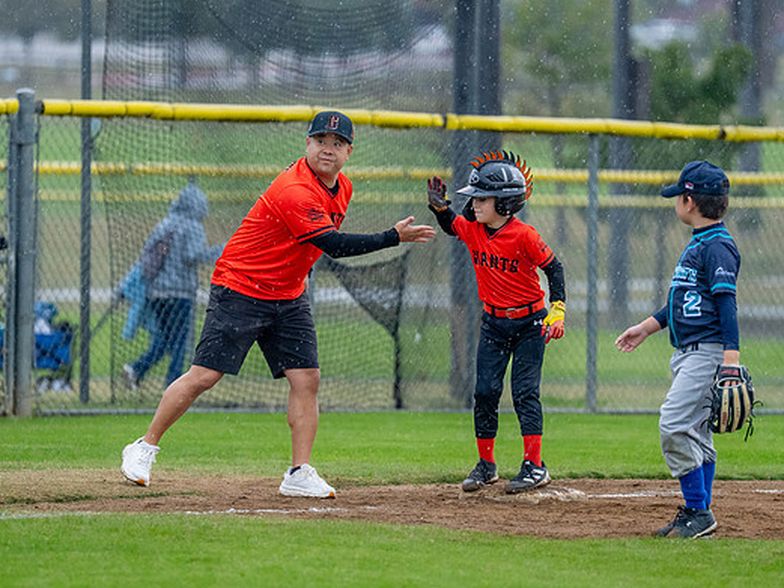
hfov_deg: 5.8
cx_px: 358
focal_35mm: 339
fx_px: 7680
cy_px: 287
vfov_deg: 4.4
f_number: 2.8
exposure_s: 1/1000
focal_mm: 200
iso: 1600
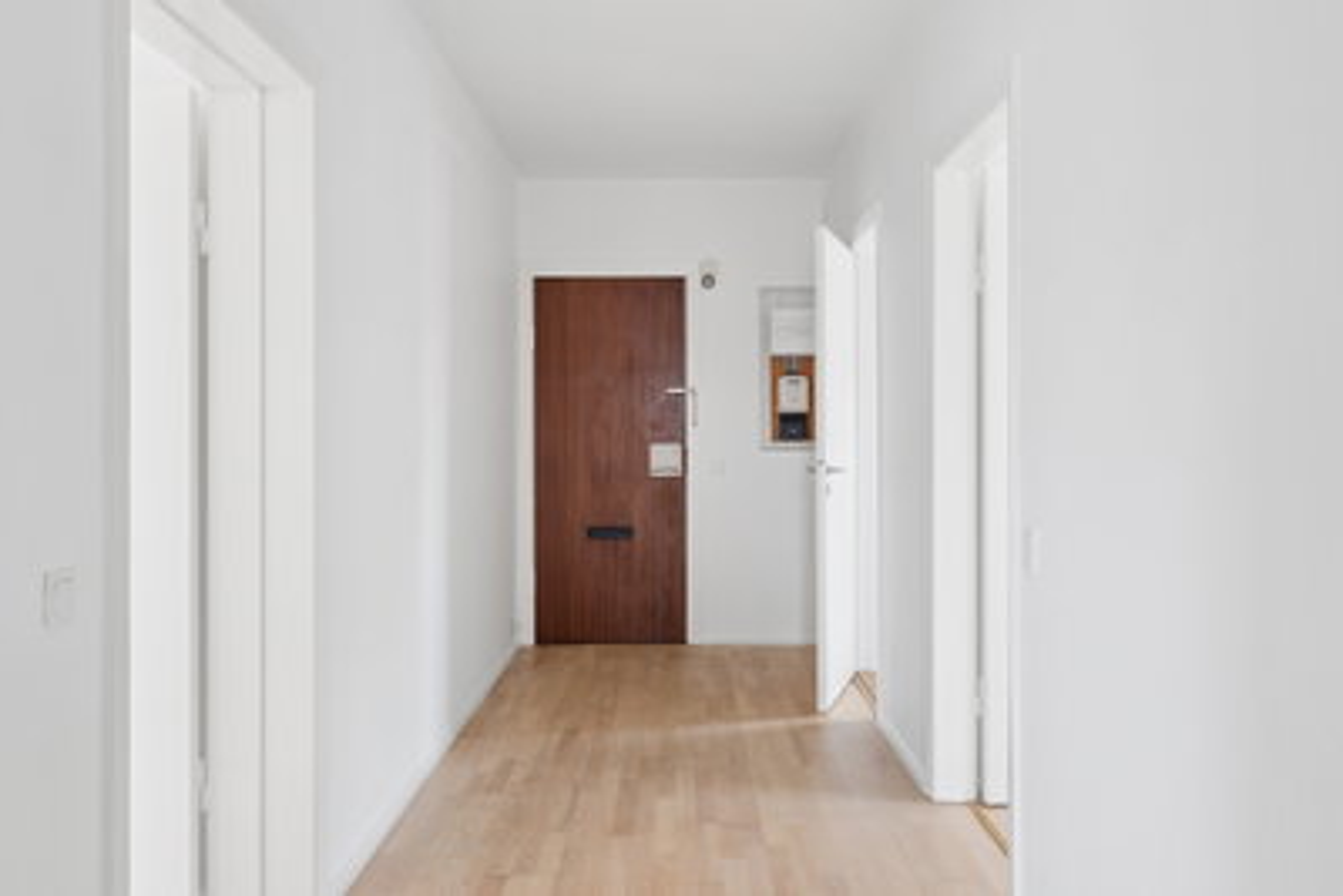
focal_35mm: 28
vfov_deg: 46.8
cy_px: 448
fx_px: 1036
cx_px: 672
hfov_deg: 65.9
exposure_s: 1/13
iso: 200
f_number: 8
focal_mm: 18.5
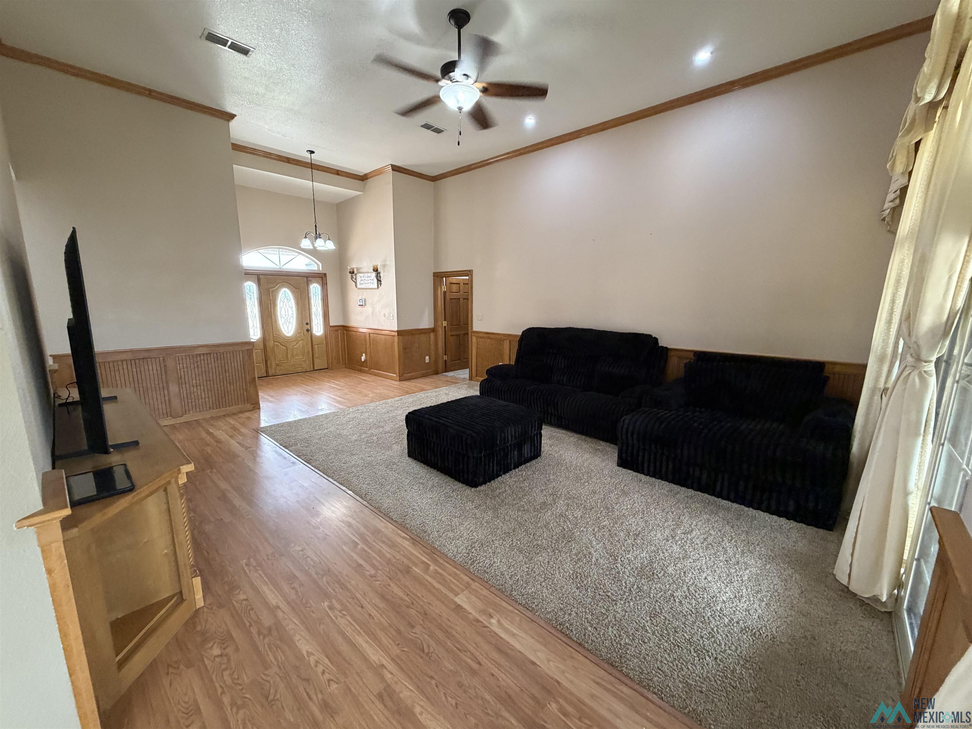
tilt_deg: -9.1
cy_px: 364
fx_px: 393
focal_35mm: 14
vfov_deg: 85.7
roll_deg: -0.6
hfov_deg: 102.1
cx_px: 486
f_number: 2.2
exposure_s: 1/60
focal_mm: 2.22
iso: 320
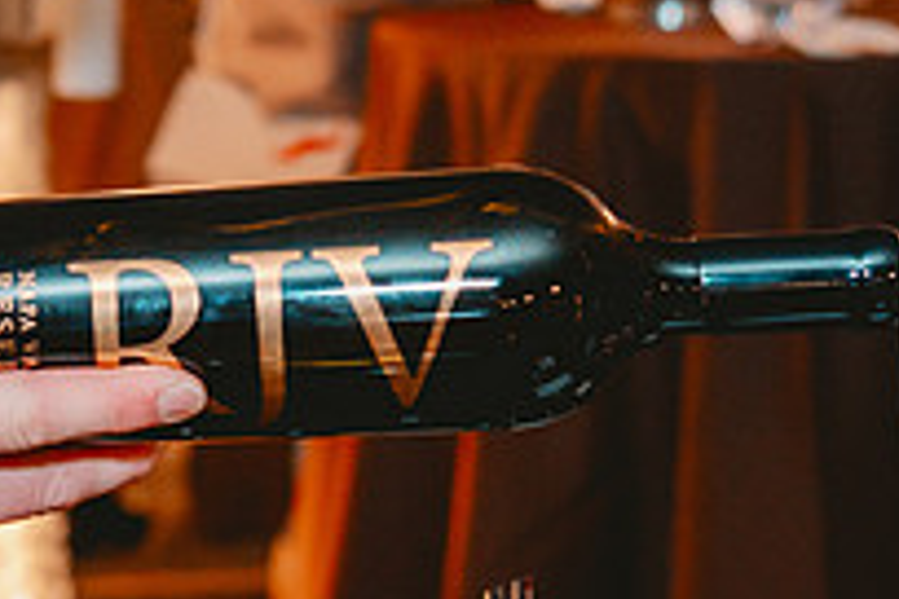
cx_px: 738
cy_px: 318
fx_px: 3746
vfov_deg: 9.1
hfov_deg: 13.6
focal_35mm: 150
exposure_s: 1/60
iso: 2000
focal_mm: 42
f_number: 3.5
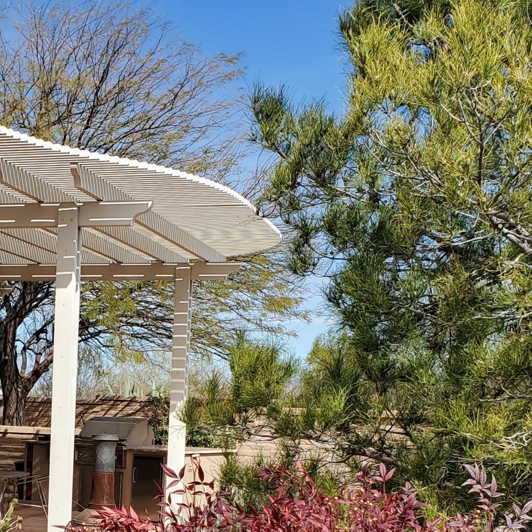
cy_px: 534
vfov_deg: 24.9
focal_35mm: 66
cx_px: 55
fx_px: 1148
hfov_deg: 25.3
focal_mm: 4.3
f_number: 2.4
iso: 50
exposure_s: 1/1468
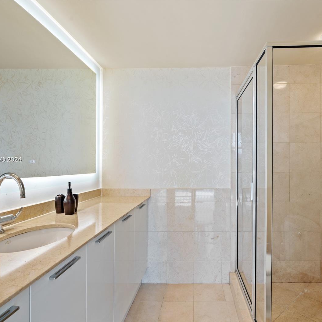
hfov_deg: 80.7
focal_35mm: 18
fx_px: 189
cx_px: 168
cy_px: 160
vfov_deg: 80.7
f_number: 8
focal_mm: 14
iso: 200
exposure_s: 1/8
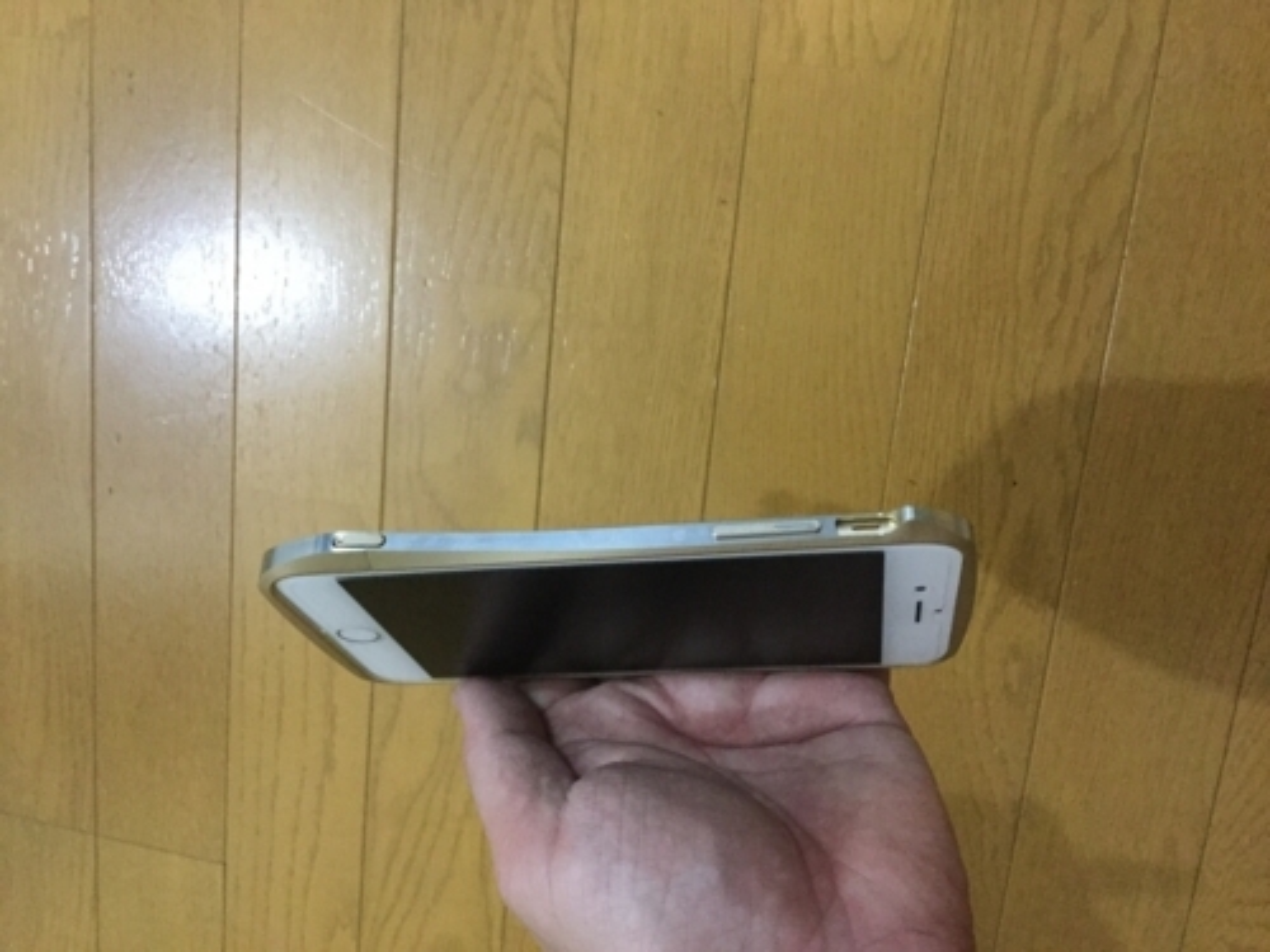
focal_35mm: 31
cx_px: 635
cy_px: 476
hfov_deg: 58.4
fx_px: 1137
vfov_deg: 45.4
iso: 250
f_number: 2.4
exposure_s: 1/15
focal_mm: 3.3
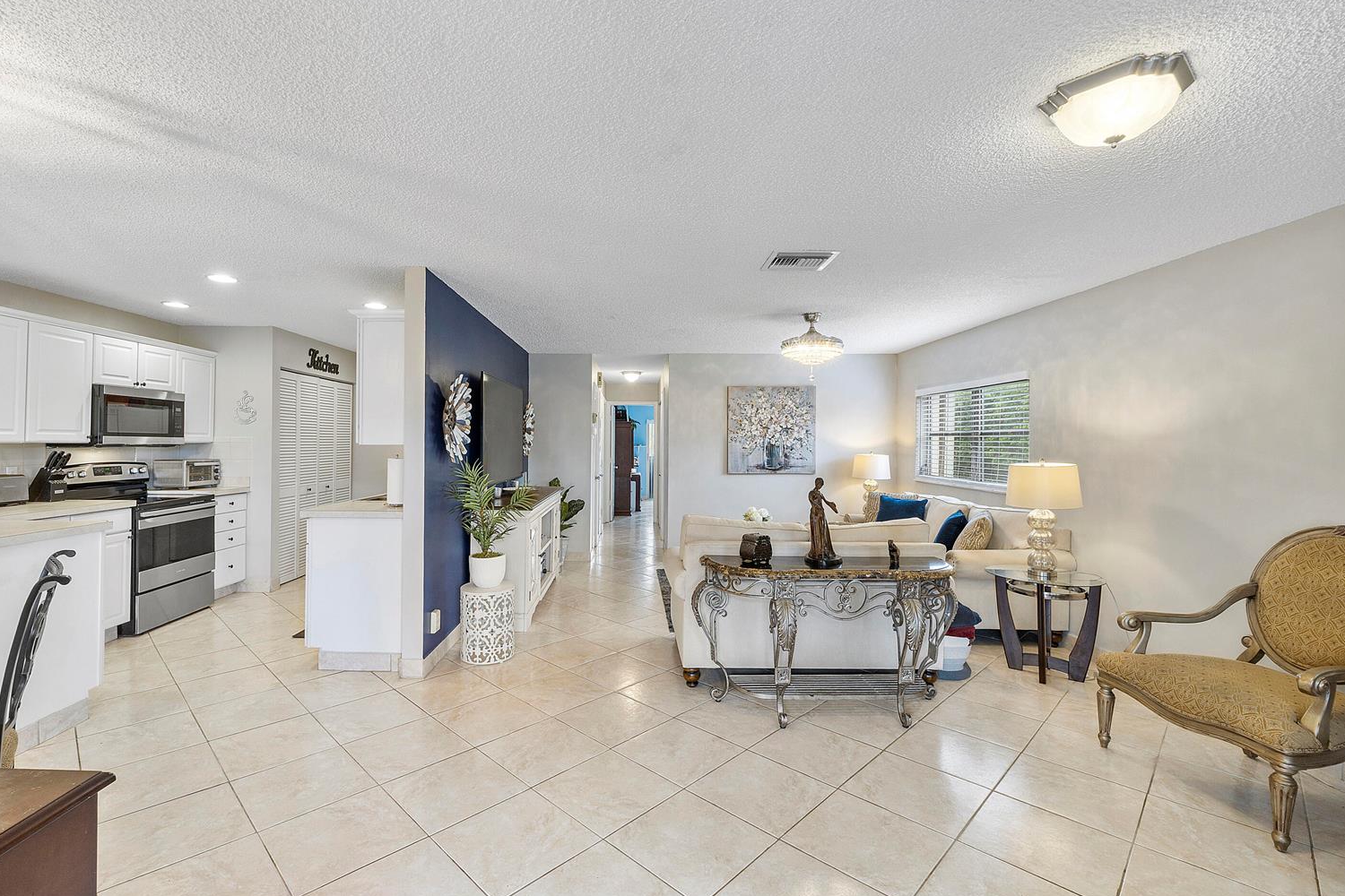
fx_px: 598
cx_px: 641
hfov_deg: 96.7
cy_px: 439
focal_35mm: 16
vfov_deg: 73.7
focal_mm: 10
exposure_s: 1/4
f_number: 11
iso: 160
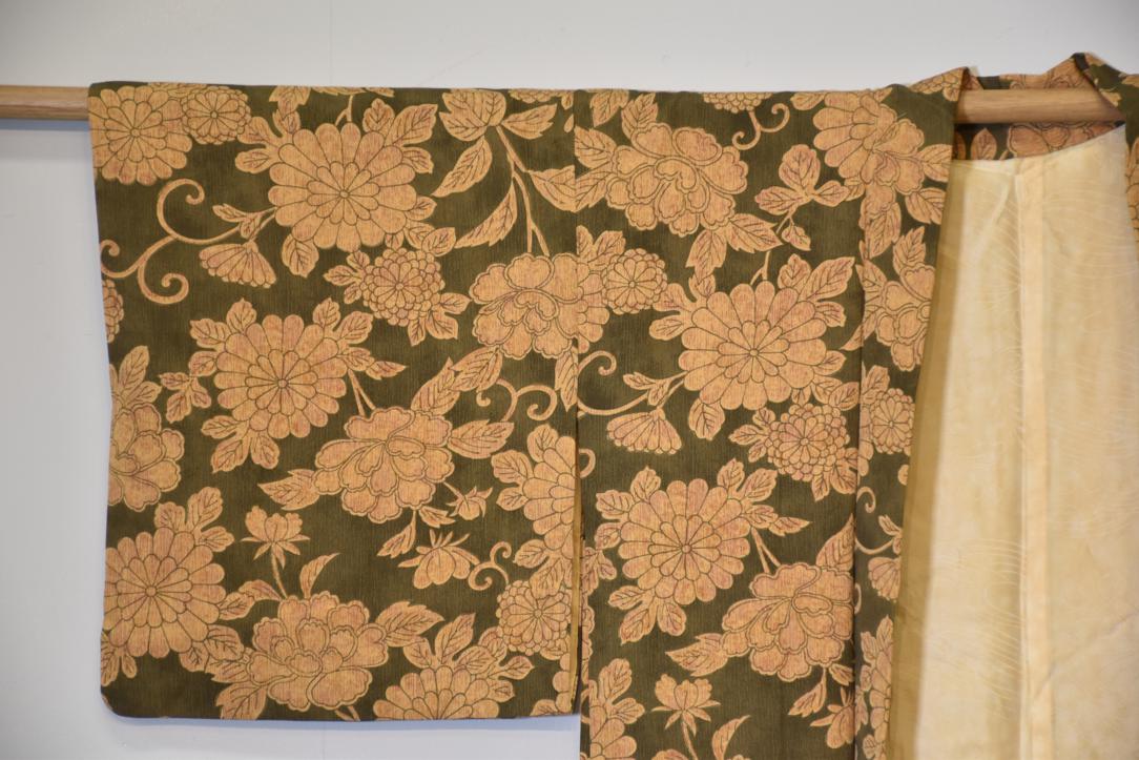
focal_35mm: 128
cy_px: 380
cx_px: 570
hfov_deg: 16.1
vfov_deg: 10.8
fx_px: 4034
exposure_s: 1/30
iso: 400
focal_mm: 85
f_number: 5.3
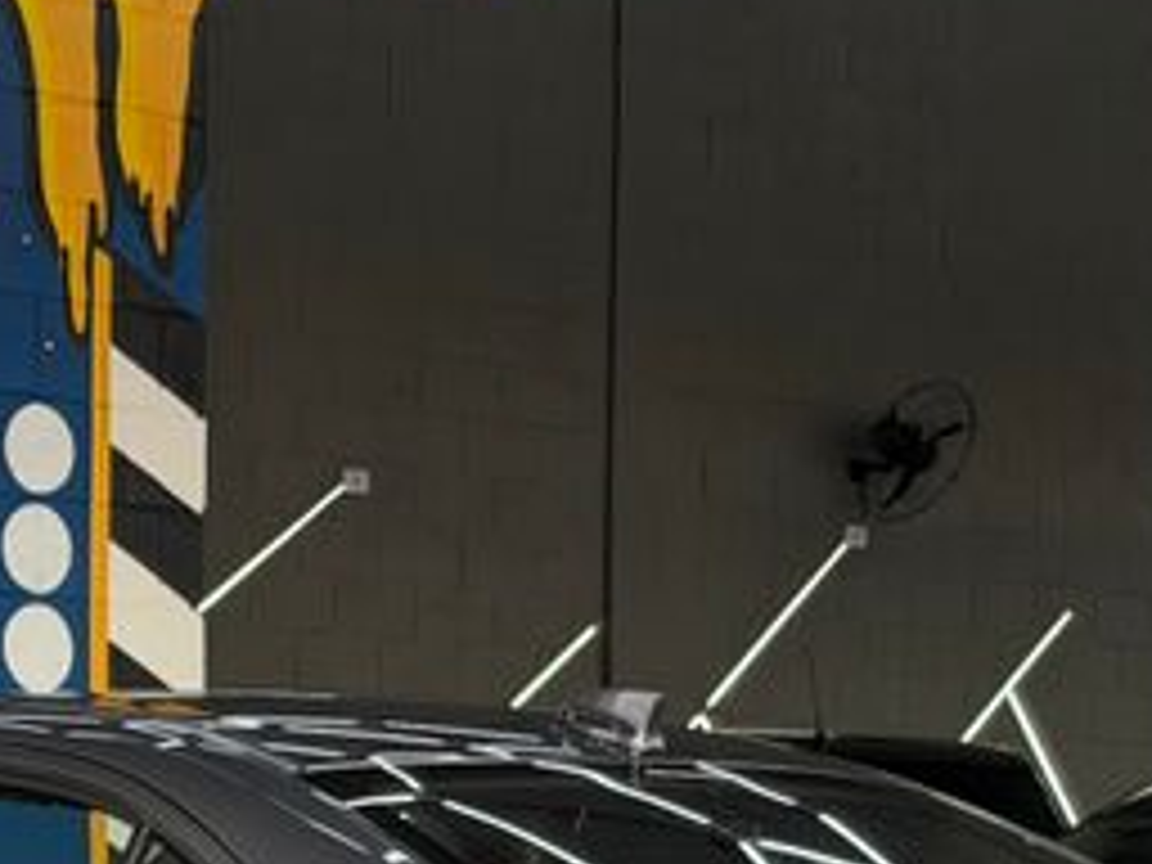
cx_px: 490
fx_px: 4792
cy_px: 1233
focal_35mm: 144
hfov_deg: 13.7
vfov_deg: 10.0
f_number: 1.78
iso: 64
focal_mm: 6.76
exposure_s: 1/277
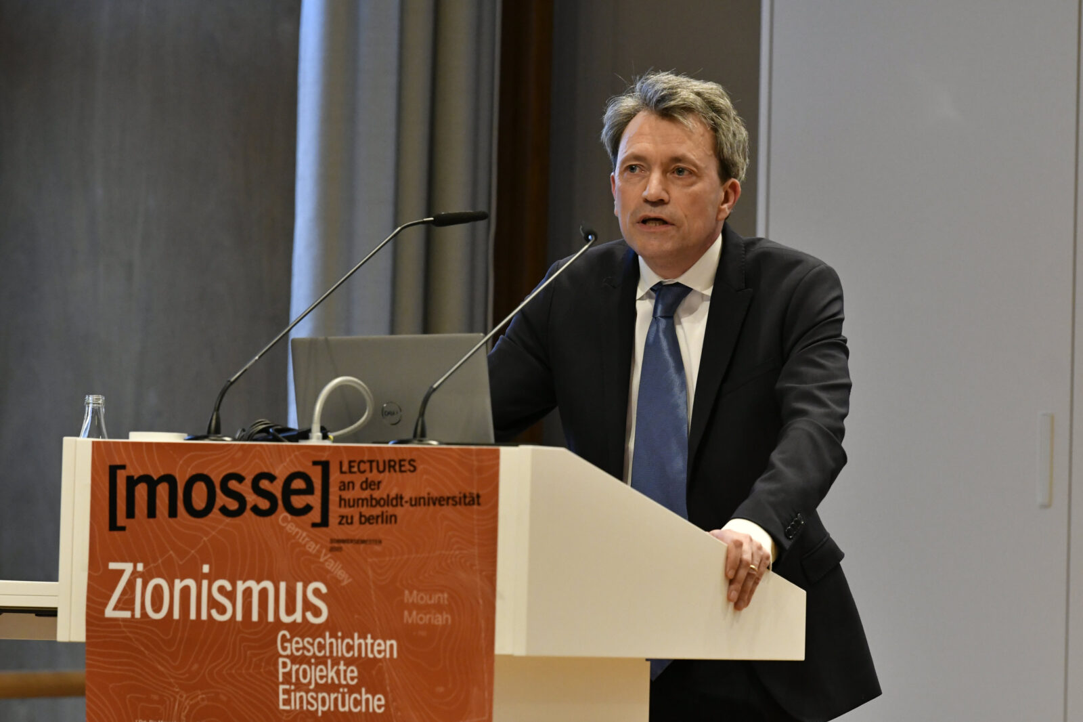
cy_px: 361
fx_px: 8120
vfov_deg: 5.1
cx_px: 542
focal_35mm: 270
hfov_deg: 7.6
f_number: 4.5
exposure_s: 1/400
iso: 3200
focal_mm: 180
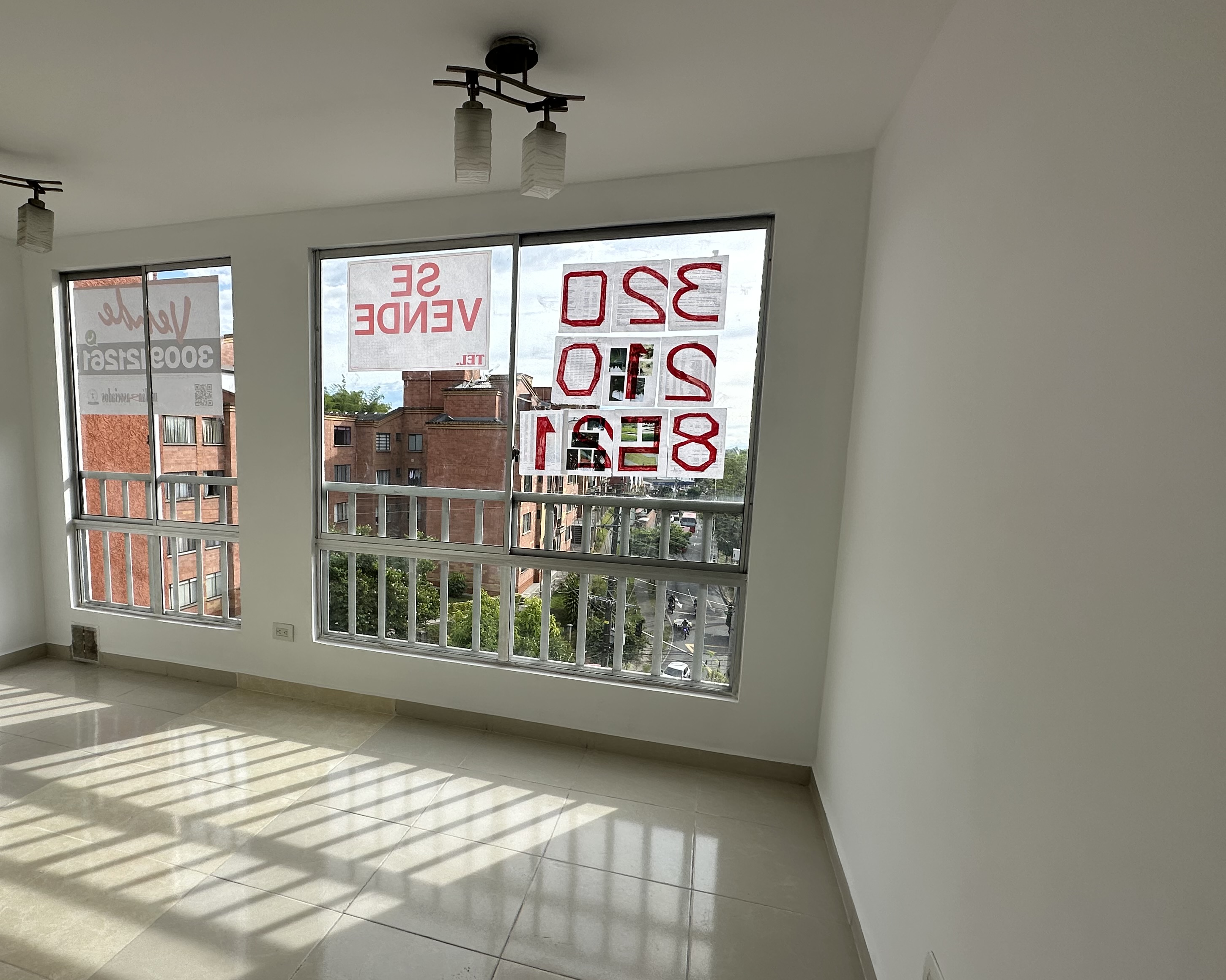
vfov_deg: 70.7
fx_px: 689
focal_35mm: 19
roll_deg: -2.6
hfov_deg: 82.0
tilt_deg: -7.7
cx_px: 473
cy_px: 537
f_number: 2.2
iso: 40
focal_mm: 2.22
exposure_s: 1/1014
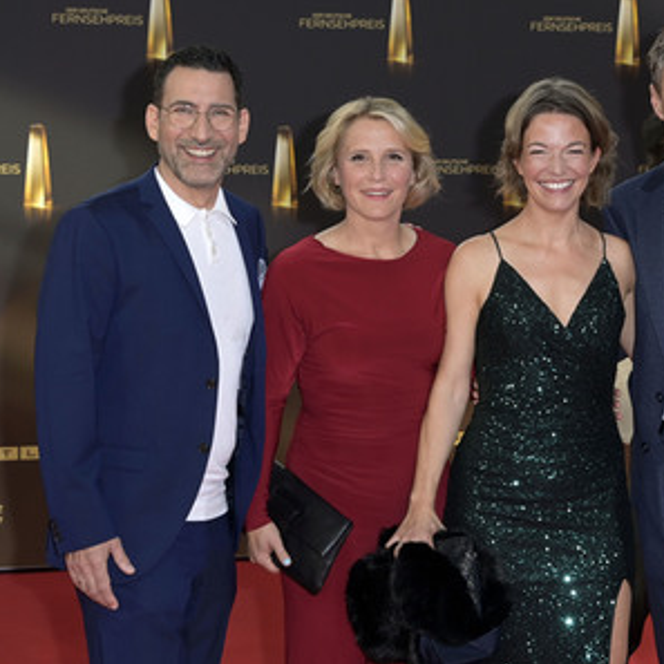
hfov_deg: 21.6
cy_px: 331
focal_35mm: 80
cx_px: 450
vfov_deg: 21.7
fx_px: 1736
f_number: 6.3
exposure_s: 1/250
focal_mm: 62
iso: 800
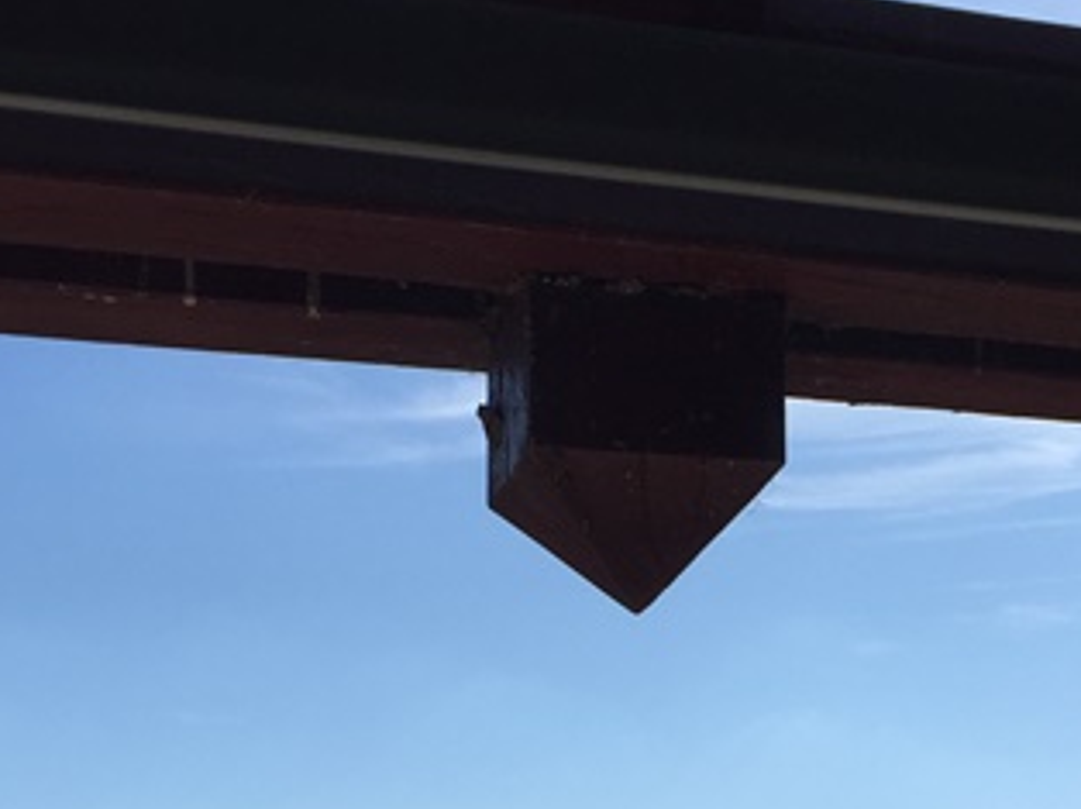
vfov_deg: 19.4
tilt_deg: +6.7
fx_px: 2309
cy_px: 754
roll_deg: +0.1
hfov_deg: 26.2
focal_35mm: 74
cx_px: 733
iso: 32
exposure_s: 1/2083
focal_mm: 4.15
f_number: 2.2
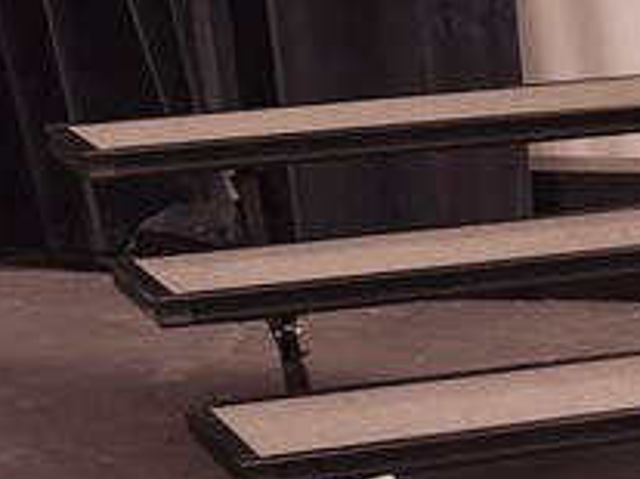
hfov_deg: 15.9
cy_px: 887
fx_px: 2106
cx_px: 955
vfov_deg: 11.9
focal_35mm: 114
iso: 400
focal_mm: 5.4
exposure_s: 1/120
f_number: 1.8
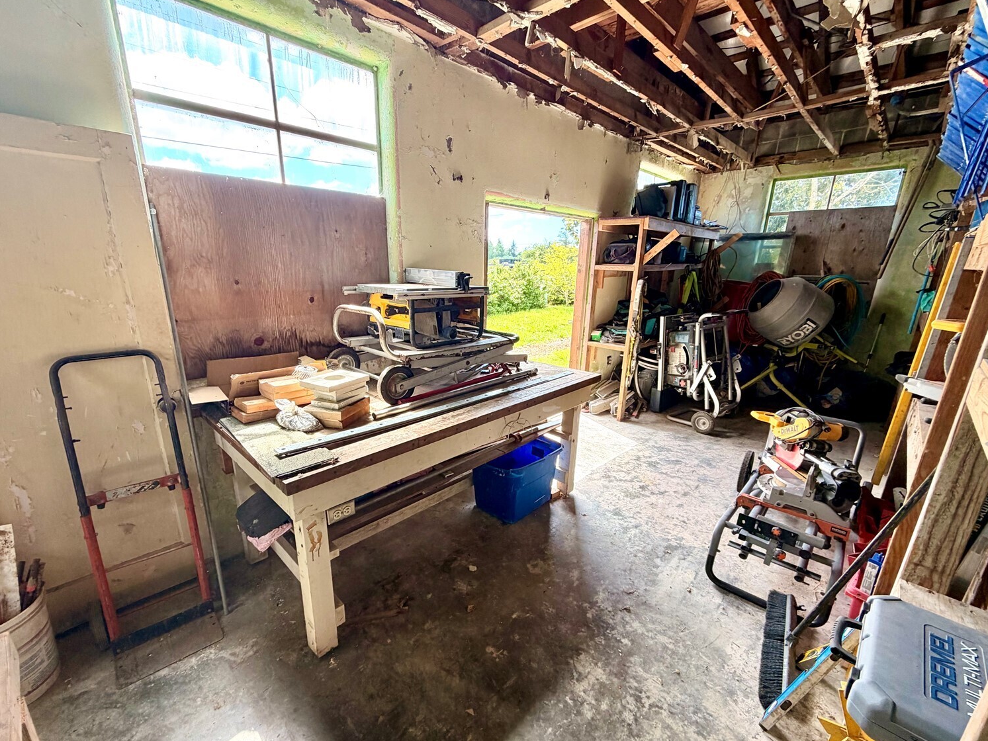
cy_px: 389
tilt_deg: -17.1
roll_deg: +0.6
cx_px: 475
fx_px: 428
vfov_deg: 81.7
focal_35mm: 15
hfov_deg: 98.1
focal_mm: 2.22
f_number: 2.2
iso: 125
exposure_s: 1/121
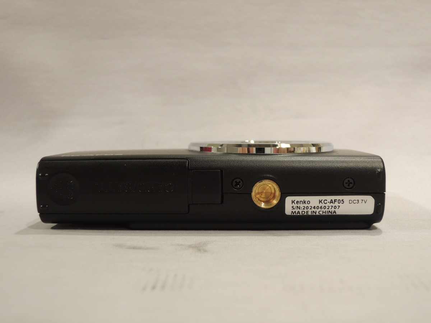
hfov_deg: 42.1
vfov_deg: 32.2
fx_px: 560
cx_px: 216
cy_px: 162
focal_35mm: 45
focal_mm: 8.1
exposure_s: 1/50
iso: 110
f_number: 3.5
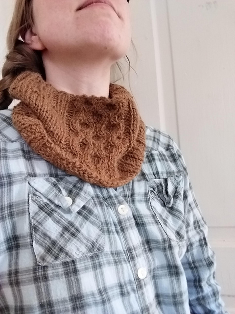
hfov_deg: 58.9
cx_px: 118
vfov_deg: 73.9
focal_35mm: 23
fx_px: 208
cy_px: 157
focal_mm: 1.92
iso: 125
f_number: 2.2
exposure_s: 1/14
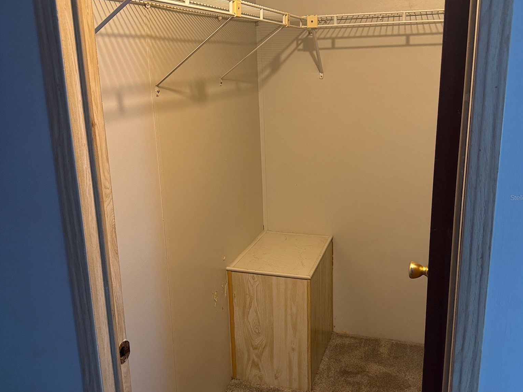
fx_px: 378
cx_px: 270
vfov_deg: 54.9
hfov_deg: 69.4
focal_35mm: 25
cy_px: 197
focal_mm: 6.76
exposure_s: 1/60
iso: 250
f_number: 1.78
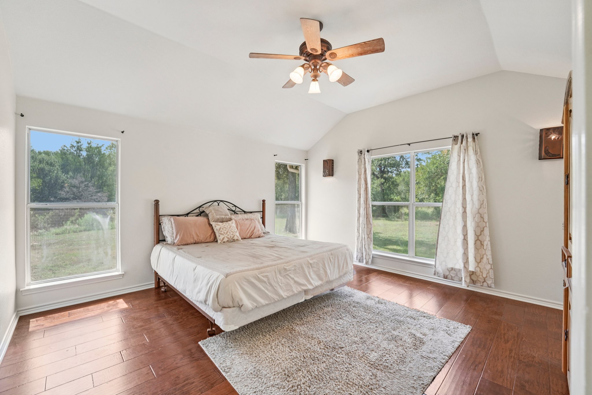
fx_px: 230
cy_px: 198
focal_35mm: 14
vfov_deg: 81.2
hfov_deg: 104.3
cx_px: 296
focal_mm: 14
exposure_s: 1/50
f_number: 8
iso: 400
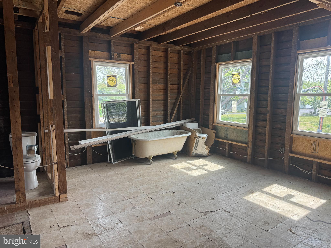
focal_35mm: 24
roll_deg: -0.1
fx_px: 229
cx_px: 166
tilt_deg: -6.8
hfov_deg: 71.6
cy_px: 124
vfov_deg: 56.8
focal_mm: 6.76
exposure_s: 1/138
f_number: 1.78
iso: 50
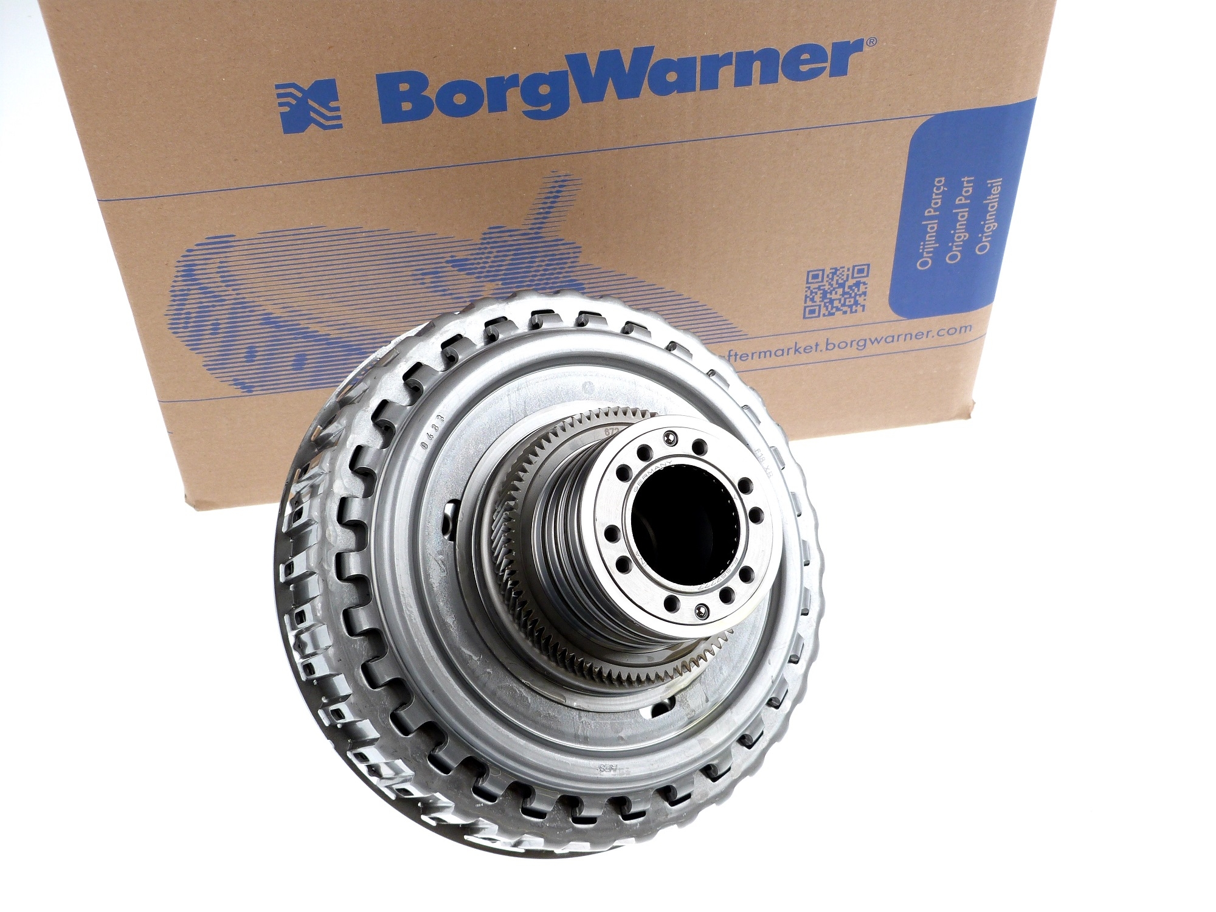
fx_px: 1651
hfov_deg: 40.4
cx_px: 608
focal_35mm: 47
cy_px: 456
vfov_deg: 30.9
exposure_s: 1/60
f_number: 3.2
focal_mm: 8.5
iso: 125
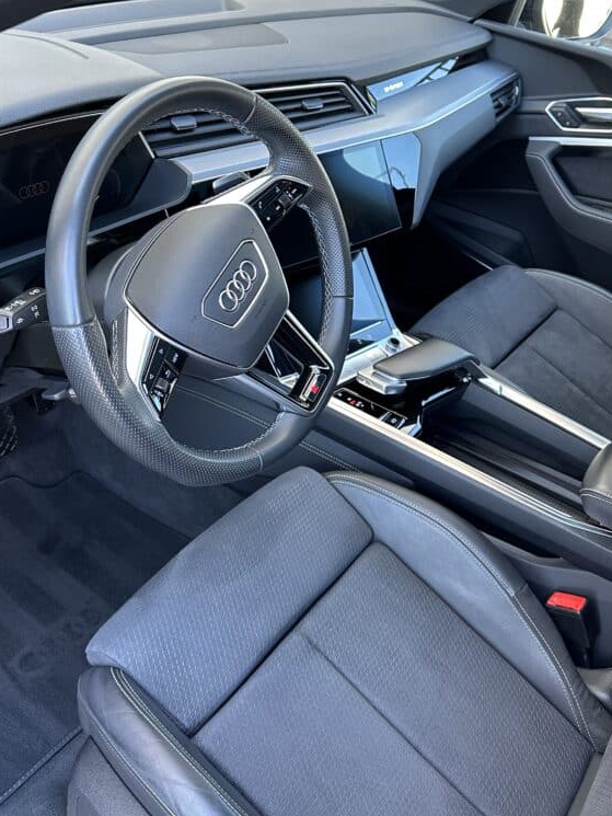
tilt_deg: -30.7
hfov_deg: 42.9
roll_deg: -7.7
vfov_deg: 55.1
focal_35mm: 33
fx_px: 778
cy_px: 341
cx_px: 291
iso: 250
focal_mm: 6.86
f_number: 1.78
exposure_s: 1/113
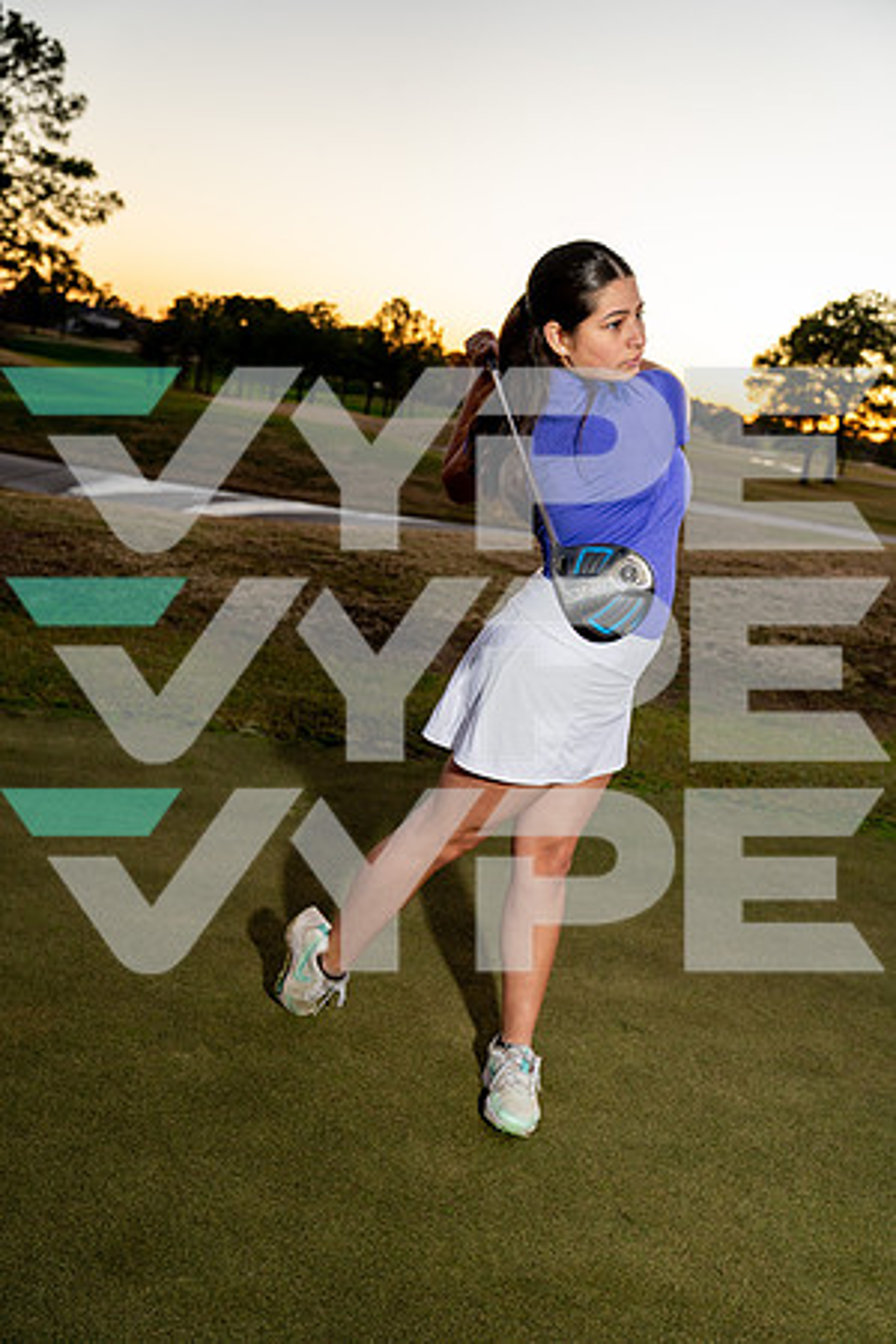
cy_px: 672
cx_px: 448
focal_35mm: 36
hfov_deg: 36.9
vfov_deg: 53.1
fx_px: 1344
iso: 640
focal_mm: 36
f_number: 4
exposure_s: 1/250
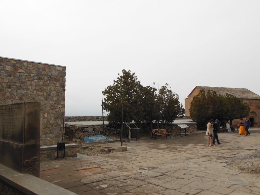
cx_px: 130
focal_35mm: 29
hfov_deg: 61.7
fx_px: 218
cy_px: 98
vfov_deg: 48.2
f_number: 3.3
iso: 125
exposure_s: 1/1000
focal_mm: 5.2
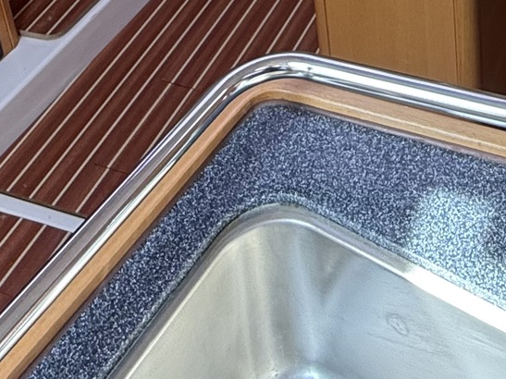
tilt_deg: -17.4
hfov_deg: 29.2
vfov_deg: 16.5
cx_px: 438
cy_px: -411
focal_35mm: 64
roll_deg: +2.9
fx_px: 935
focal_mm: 2.22
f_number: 2.2
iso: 64
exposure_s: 1/99
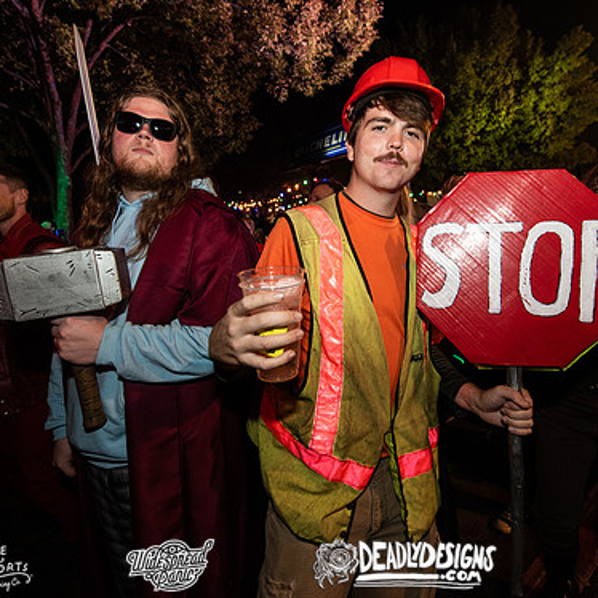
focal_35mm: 20
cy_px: 269
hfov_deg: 74.8
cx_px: 313
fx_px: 391
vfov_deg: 74.6
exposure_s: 1/60
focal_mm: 14
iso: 2000
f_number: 3.5
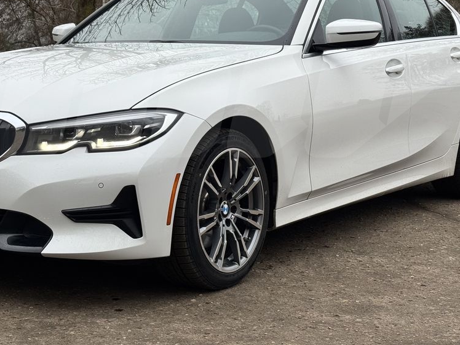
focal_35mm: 77
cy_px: 91
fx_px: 1023
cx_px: 181
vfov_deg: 19.0
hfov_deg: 25.3
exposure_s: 1/265
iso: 64
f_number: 1.78
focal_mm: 6.76
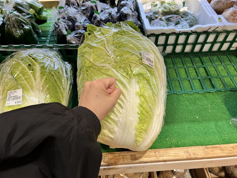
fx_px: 178
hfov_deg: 67.3
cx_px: 118
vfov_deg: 53.1
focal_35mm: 26
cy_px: 89
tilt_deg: -52.3
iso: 64
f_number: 1.5
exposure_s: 1/60
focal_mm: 5.7
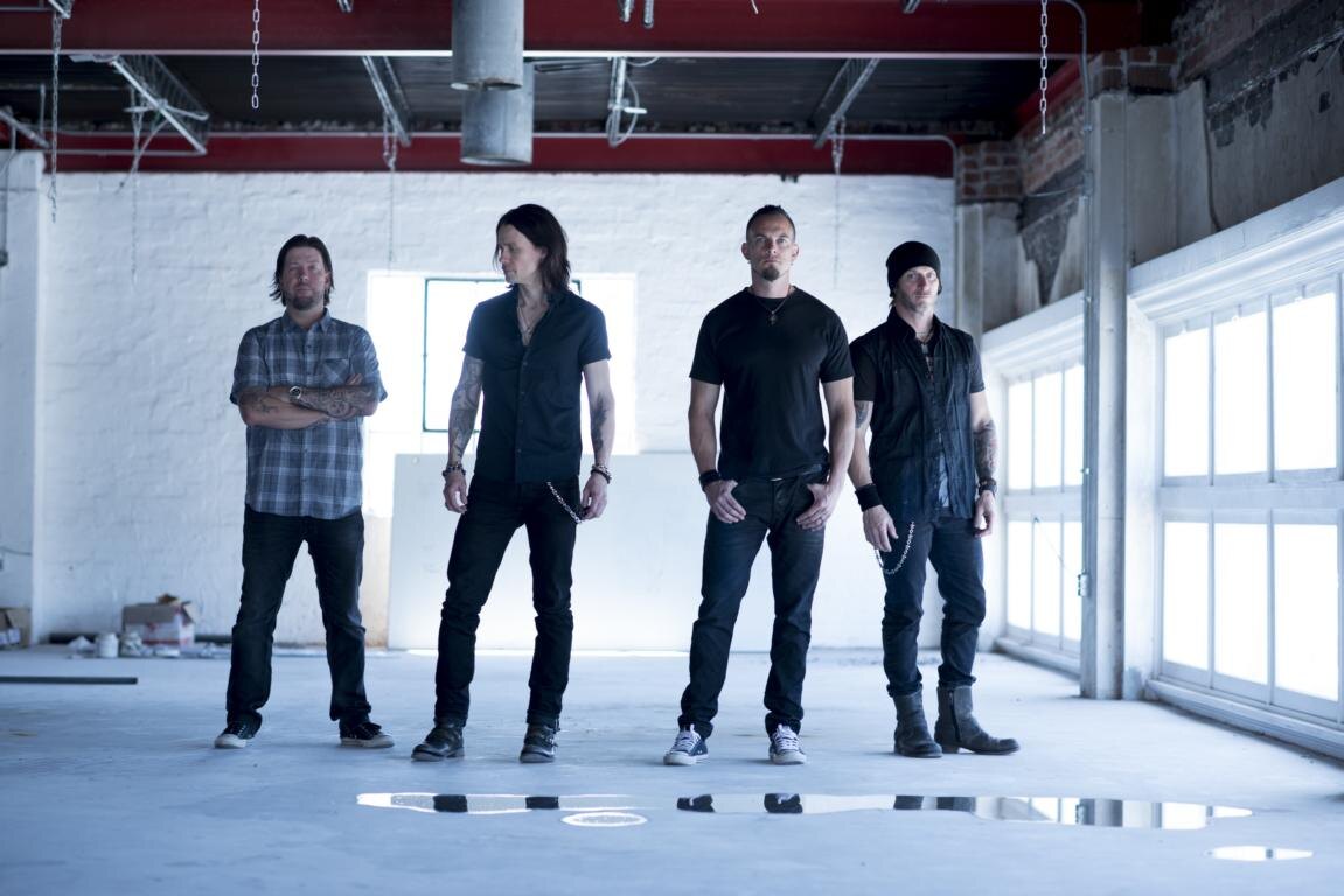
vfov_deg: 16.1
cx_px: 672
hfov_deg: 23.9
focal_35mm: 85
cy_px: 448
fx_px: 3174
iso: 200
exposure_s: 1/125
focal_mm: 85
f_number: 2.5
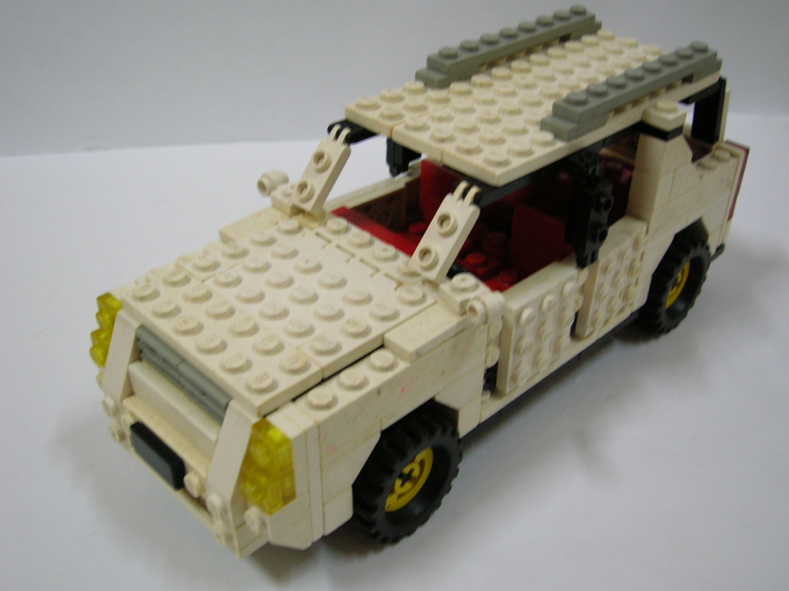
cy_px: 296
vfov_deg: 37.7
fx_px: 865
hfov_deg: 49.0
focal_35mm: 38
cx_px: 394
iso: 100
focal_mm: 6.4
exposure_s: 1/5.6
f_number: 3
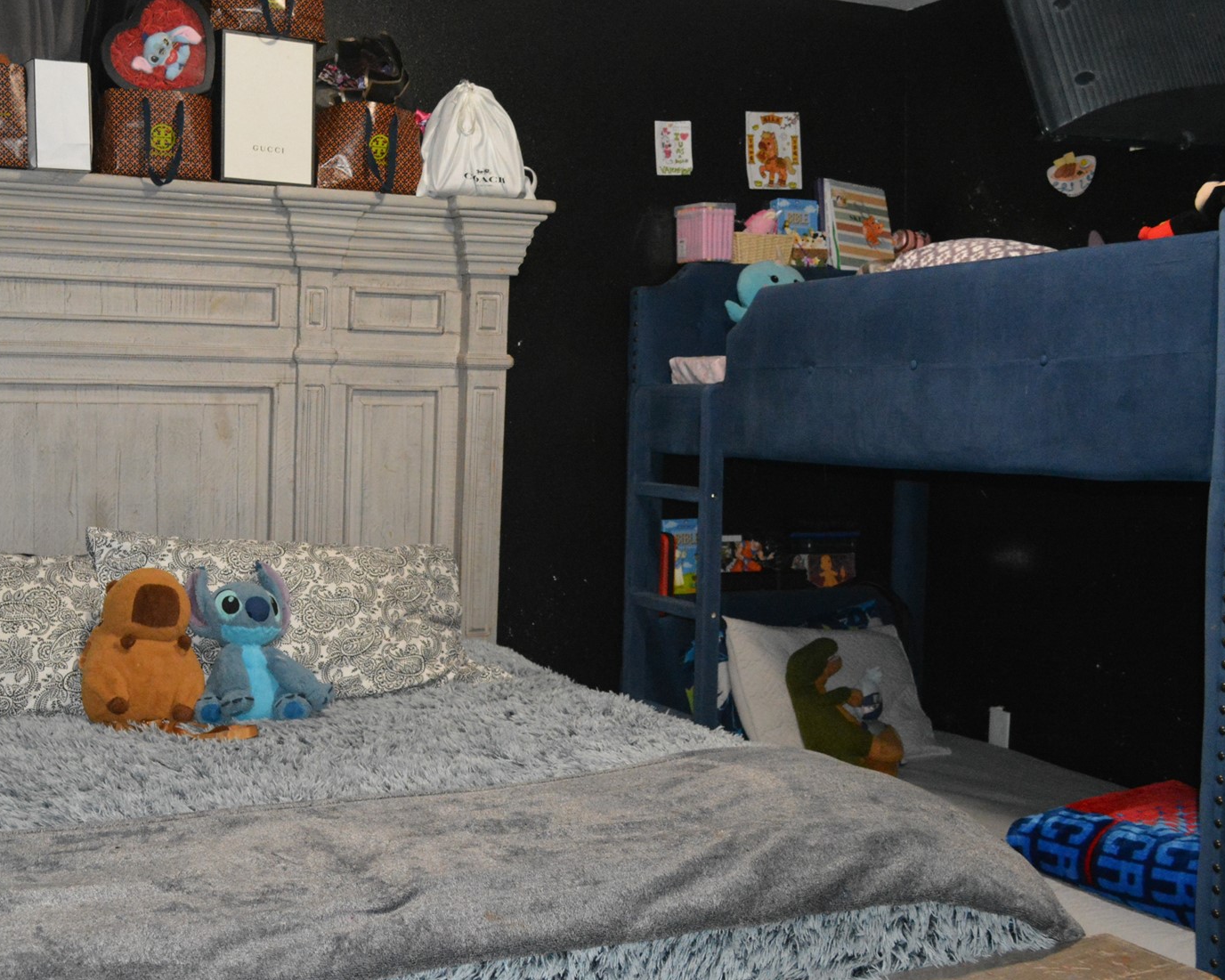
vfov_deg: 37.3
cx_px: 437
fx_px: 1450
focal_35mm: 40
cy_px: 473
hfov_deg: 45.3
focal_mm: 18
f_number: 3.5
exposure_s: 1/60
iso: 3200
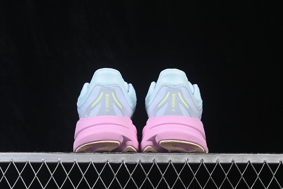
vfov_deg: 18.2
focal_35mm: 75
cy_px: 94
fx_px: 590
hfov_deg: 27.0
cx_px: 142
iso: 160
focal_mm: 50
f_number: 8
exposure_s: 1/80
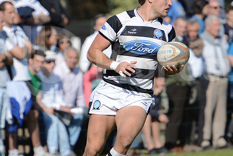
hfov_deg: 6.9
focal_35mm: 300
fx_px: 1943
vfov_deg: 4.6
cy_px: 64
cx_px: 137
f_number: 4
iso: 320
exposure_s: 1/2500
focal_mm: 240
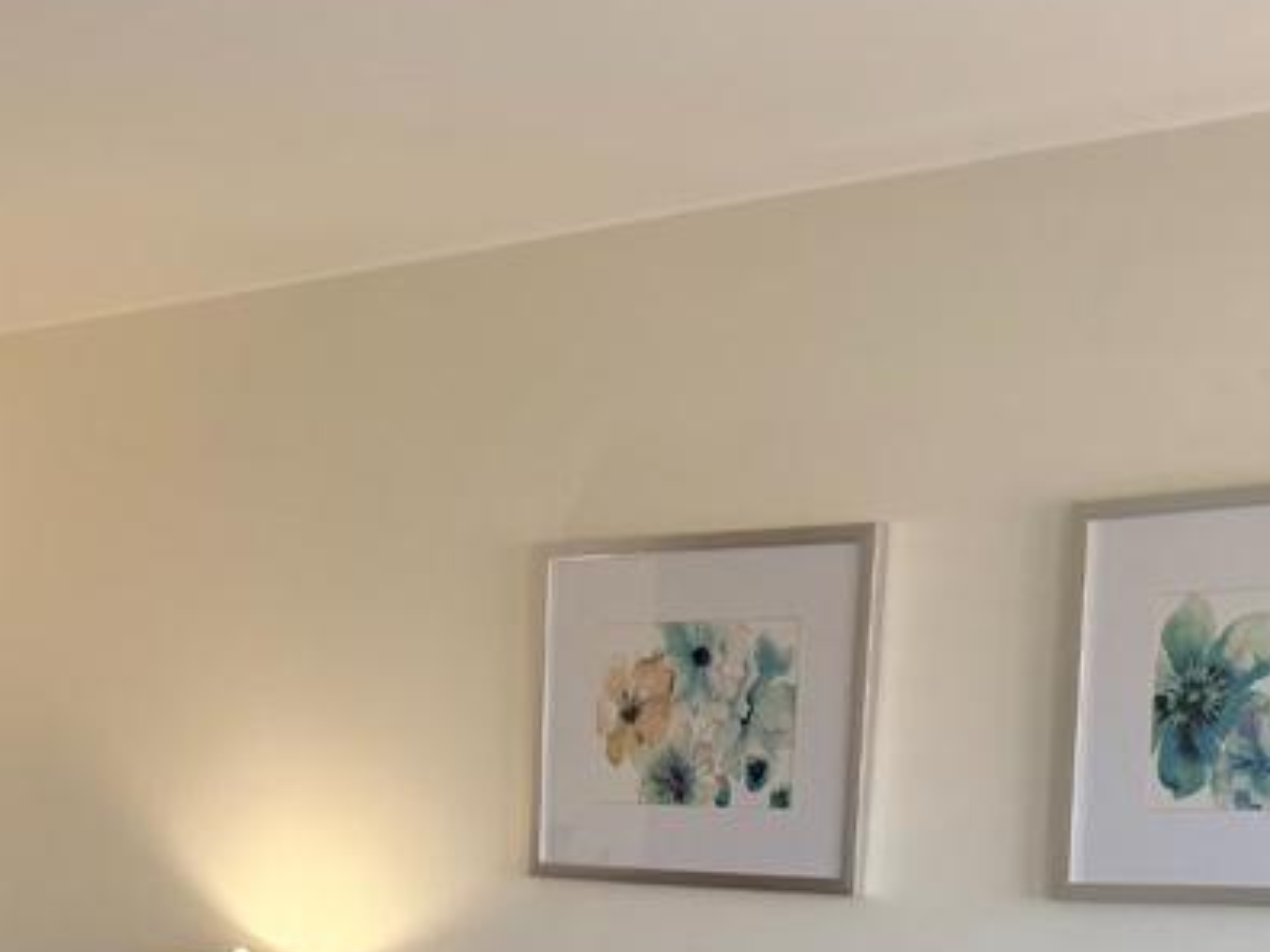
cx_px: 455
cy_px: 1138
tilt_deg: -8.6
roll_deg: -1.2
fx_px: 2275
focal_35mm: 62
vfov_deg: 21.9
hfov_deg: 31.0
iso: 64
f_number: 1.78
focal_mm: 6.76
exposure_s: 1/120
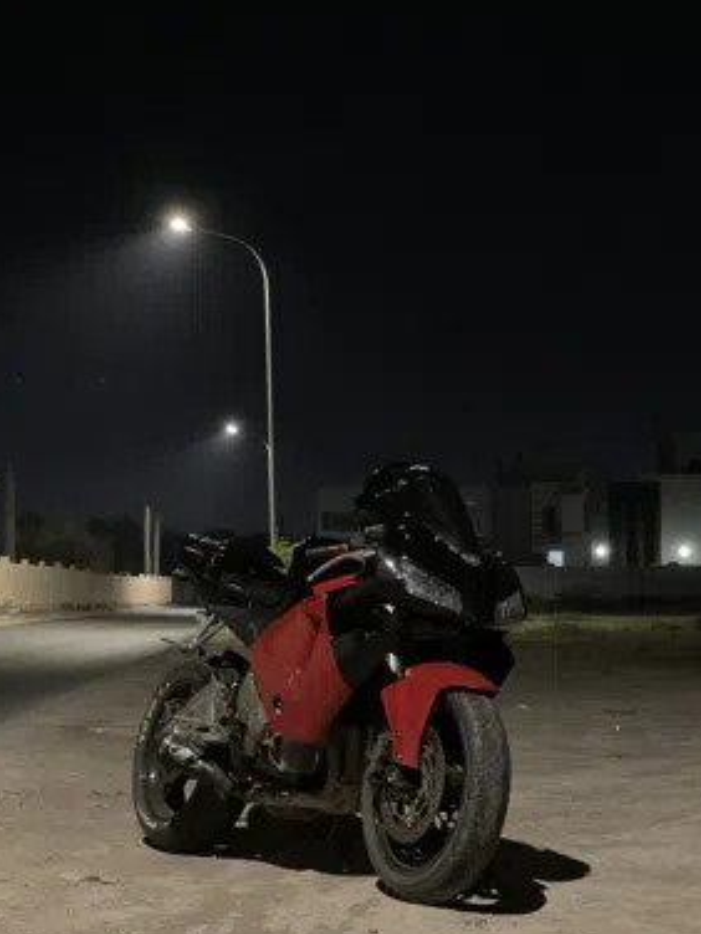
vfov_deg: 28.6
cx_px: 358
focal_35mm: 68
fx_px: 1836
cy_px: 472
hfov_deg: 21.6
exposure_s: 1/15
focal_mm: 7.5
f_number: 2.2
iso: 1250
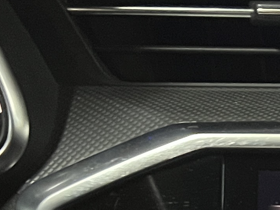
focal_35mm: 146
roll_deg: +0.4
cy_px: 486
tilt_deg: -28.3
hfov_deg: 11.8
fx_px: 1181
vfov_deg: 9.2
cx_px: 601
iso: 640
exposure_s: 1/30
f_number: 1.5
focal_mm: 5.7
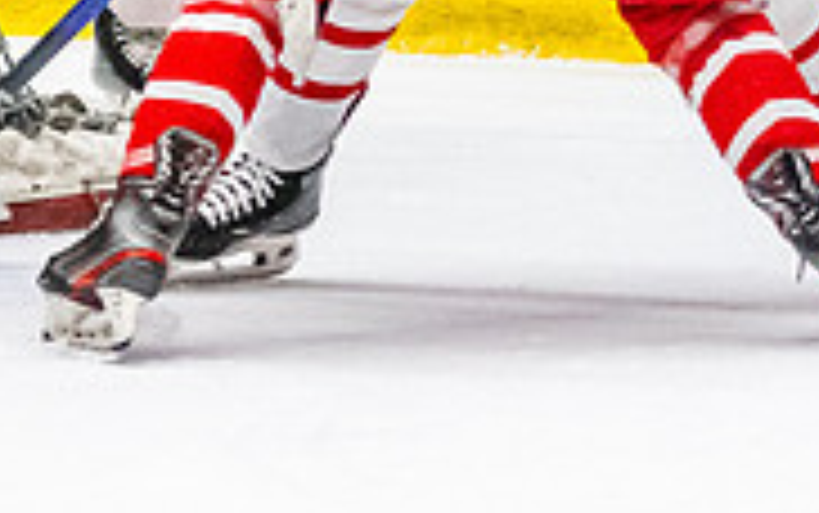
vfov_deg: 2.1
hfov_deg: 3.3
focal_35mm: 633
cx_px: 58
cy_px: -316
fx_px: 14138
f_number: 2.8
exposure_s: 1/800
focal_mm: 80
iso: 4000
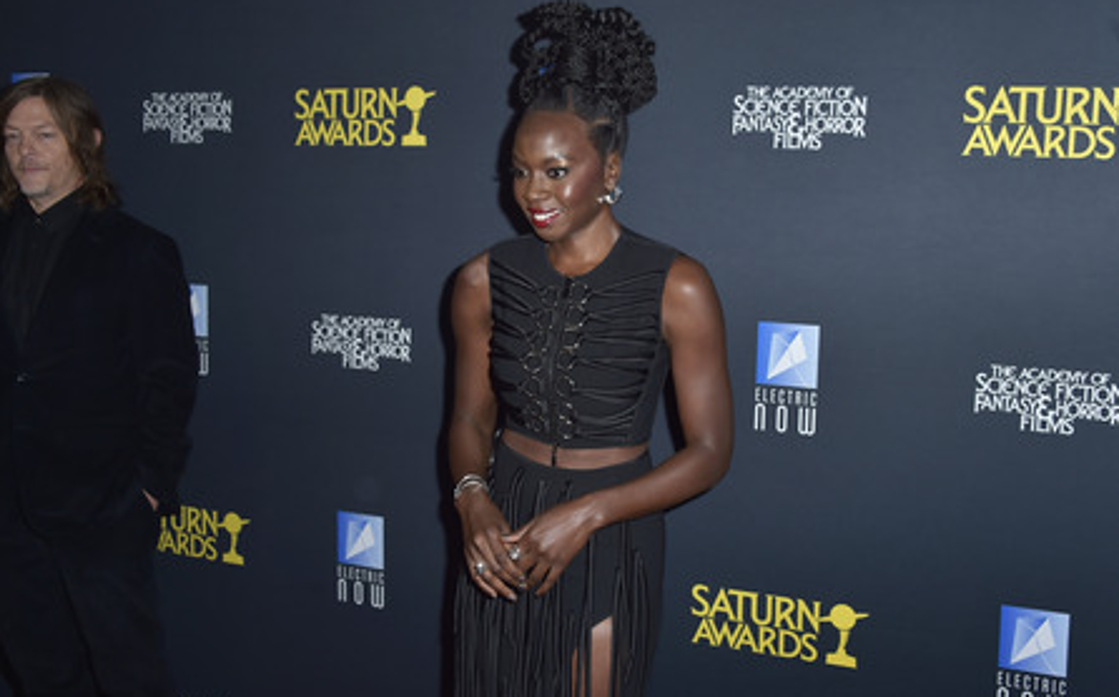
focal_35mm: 35
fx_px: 1067
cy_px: 343
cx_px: 557
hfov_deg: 55.4
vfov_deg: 36.2
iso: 250
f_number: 6.3
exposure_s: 1/250
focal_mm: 34
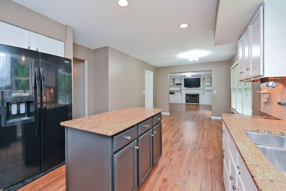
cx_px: 132
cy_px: 91
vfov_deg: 73.7
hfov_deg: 96.5
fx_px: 127
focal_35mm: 16
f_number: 4
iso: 900
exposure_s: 1/60
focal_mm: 14
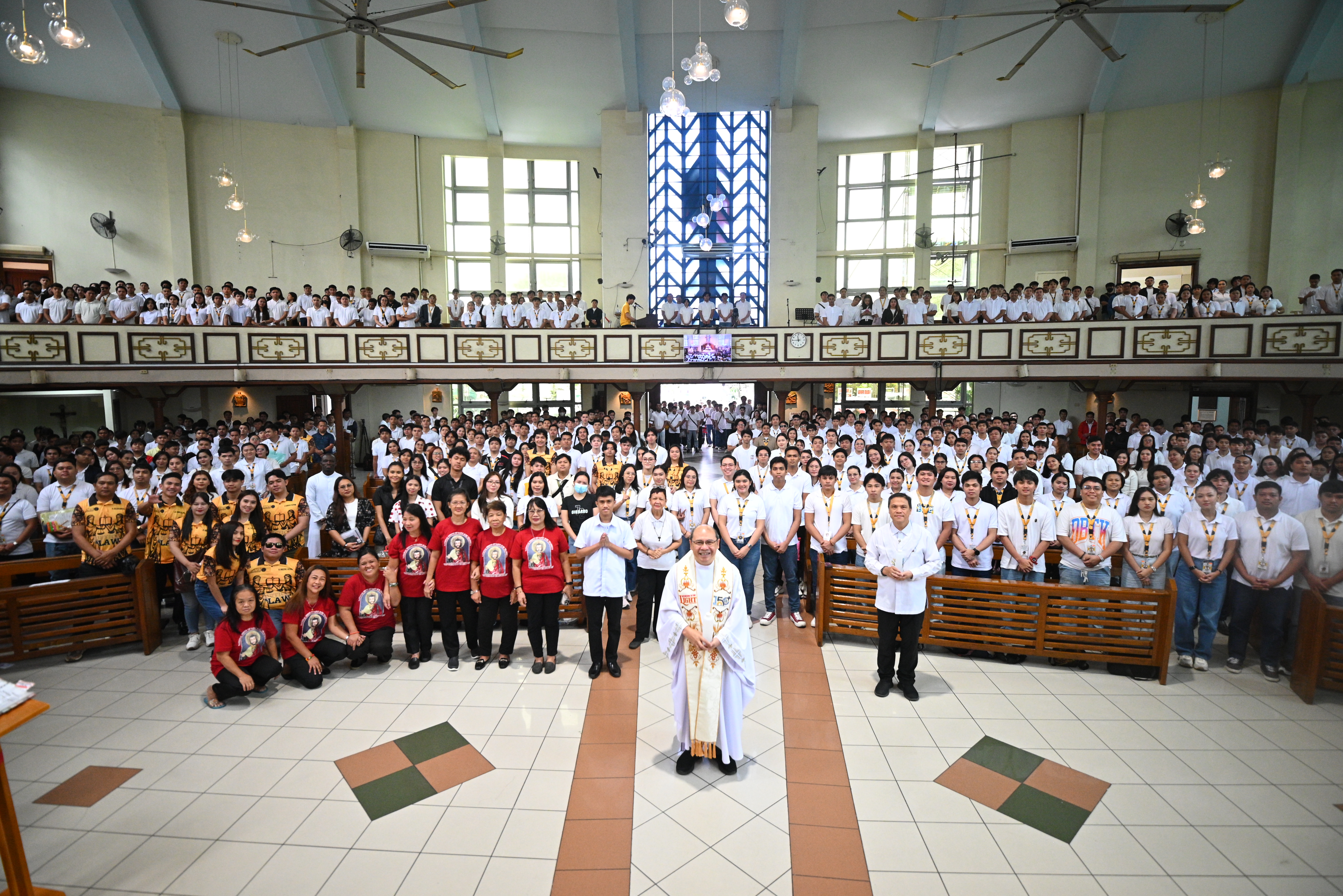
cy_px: 448
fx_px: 970
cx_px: 672
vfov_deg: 49.6
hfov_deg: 69.4
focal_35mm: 26
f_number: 3.5
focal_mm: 26
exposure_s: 1/500
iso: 3200
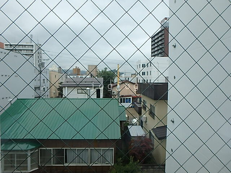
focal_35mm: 21
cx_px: 116
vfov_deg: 63.4
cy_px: 86
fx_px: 140
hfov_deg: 79.0
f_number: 3.5
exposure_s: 1/400
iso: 125
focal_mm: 3.7
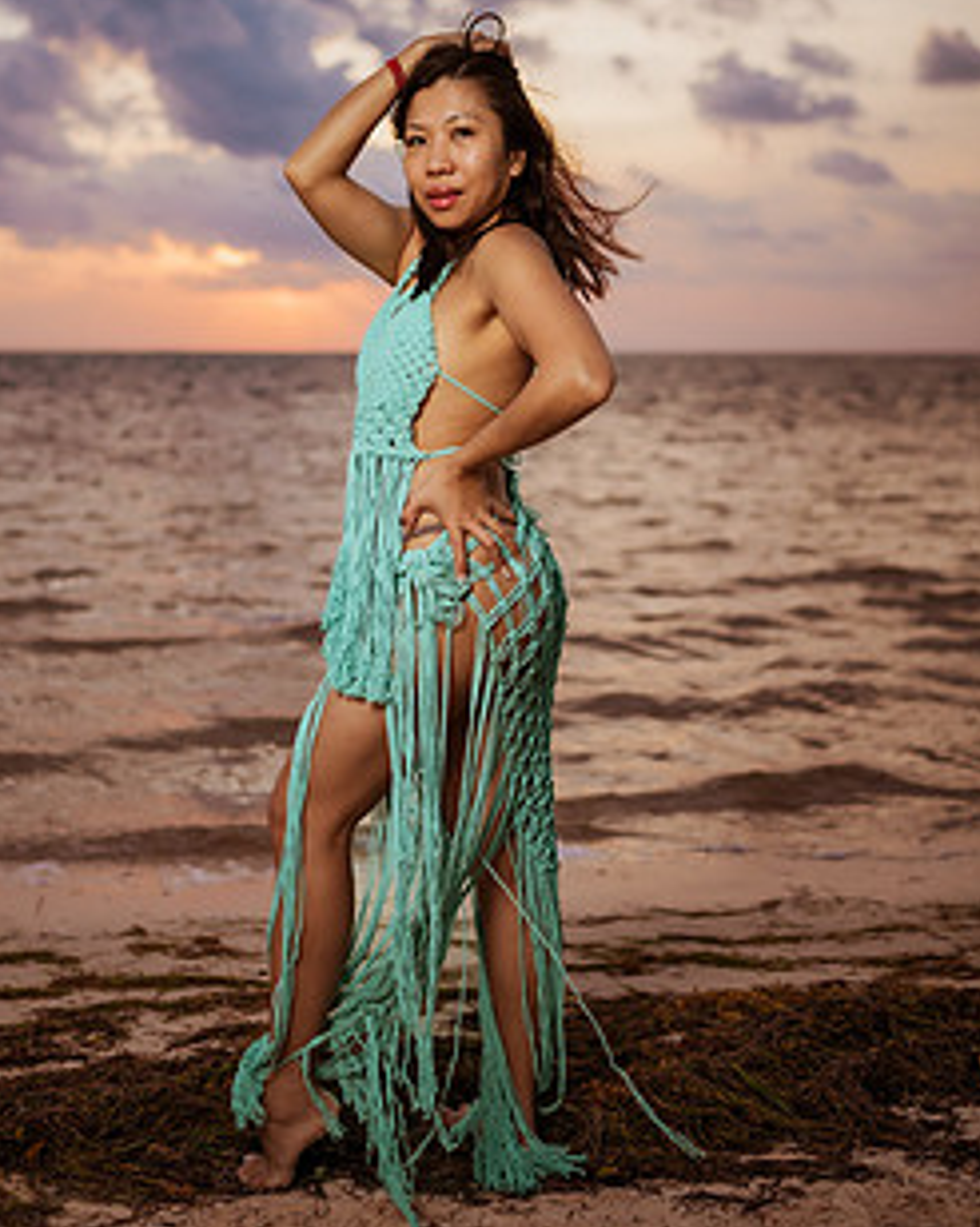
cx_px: 390
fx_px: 1742
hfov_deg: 31.3
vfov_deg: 38.5
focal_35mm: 48
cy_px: 454
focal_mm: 35
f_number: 1.8
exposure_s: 1/1250
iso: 50
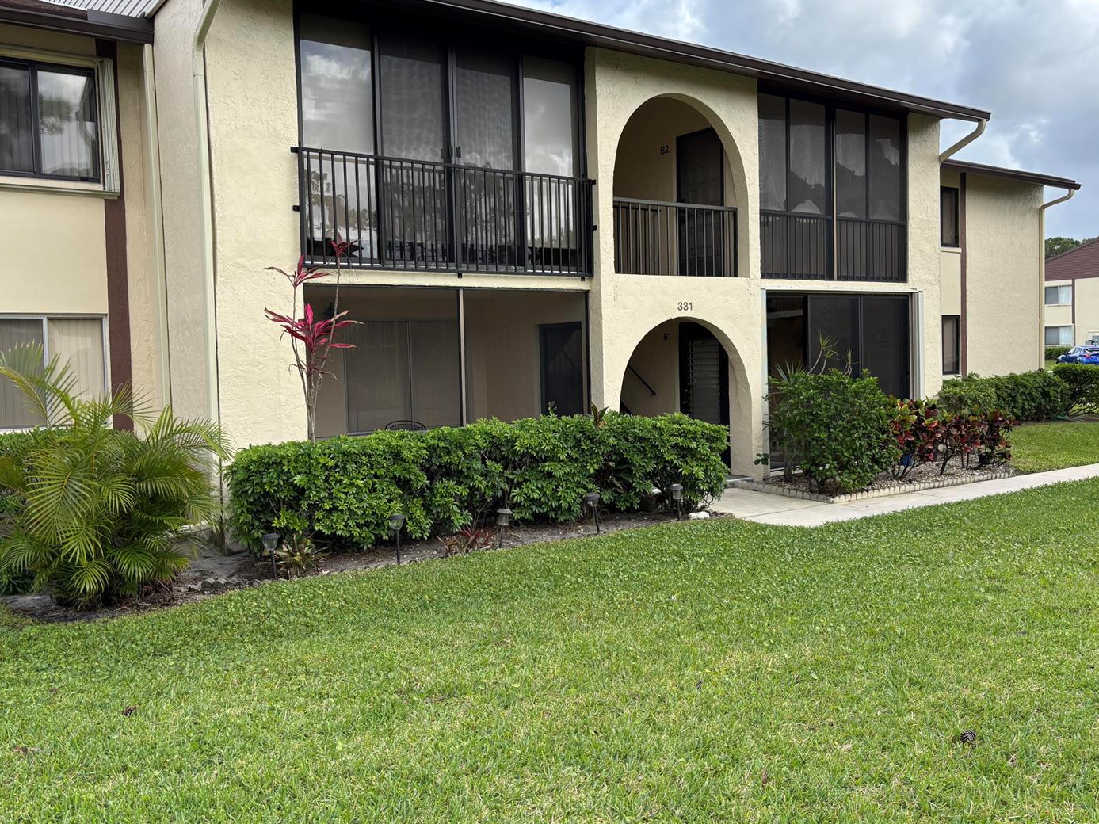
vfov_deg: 46.8
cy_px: 390
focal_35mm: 30
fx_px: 952
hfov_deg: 59.9
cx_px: 577
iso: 50
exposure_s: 1/1037
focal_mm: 5.96
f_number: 1.6
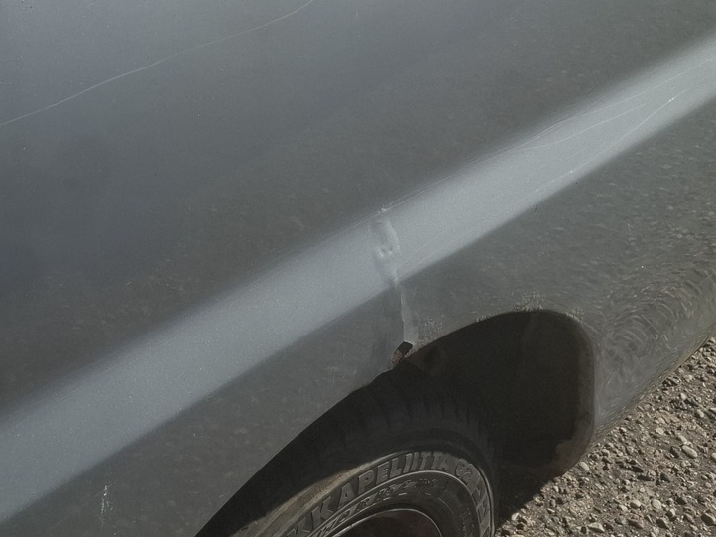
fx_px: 1055
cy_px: 117
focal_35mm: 51
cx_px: 212
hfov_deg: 36.9
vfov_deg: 28.0
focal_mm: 5.54
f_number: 1.8
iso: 50
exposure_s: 1/2364
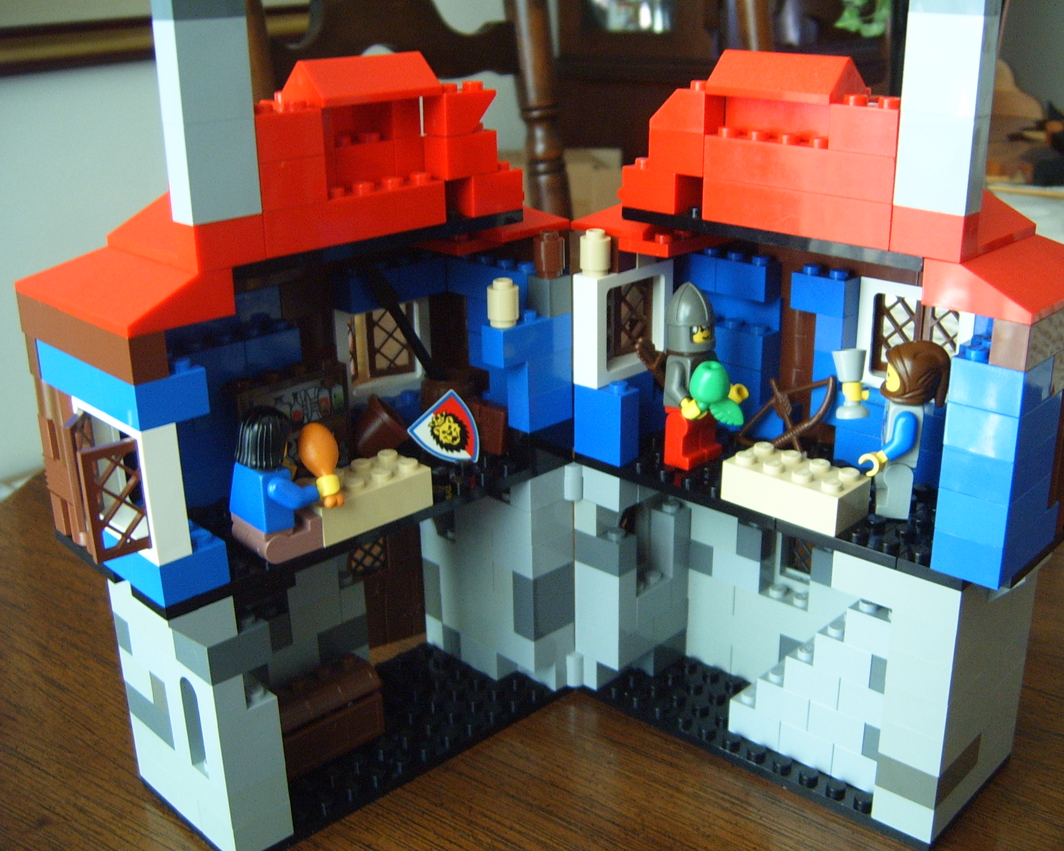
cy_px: 427
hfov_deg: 46.8
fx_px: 1228
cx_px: 568
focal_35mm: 39
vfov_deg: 38.2
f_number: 2.9
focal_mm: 6.2
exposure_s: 1/4
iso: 141
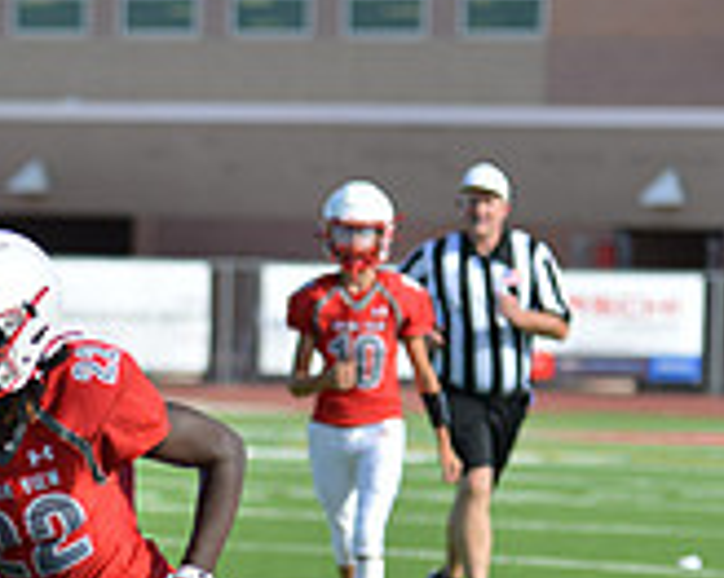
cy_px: 536
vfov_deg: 3.8
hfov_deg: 4.8
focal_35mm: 405
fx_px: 8673
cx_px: 40
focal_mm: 122
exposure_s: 1/1600
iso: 100
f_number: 2.8
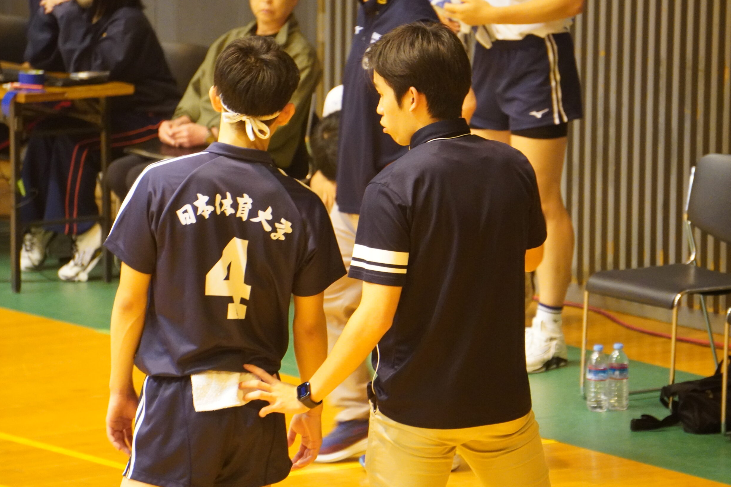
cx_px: 358
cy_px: 243
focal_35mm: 327
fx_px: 6639
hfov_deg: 6.3
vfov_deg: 4.2
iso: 6400
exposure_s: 1/50
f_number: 7.1
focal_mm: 210
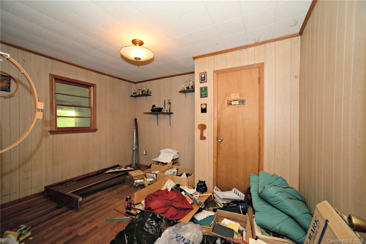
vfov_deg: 81.2
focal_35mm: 14
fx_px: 142
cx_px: 183
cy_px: 122
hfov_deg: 104.3
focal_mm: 14
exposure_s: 1/60
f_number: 5
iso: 800
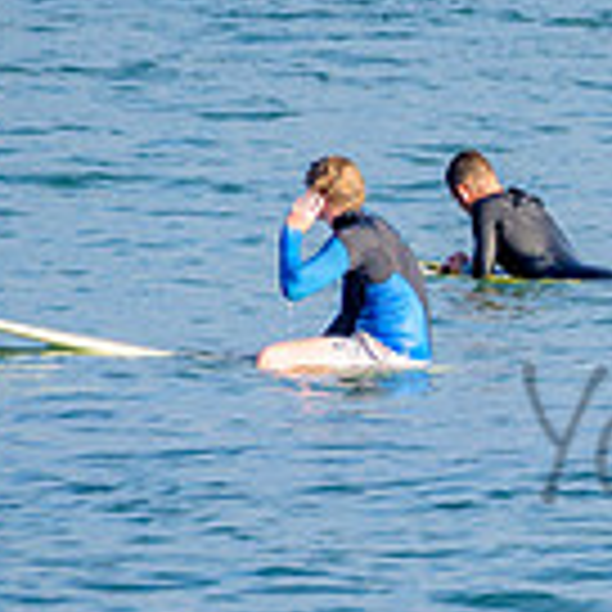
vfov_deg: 0.8
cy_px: 199
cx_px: 1278
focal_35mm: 2214
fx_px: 44285
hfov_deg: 0.8
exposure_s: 1/1250
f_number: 5.6
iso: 360
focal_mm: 500
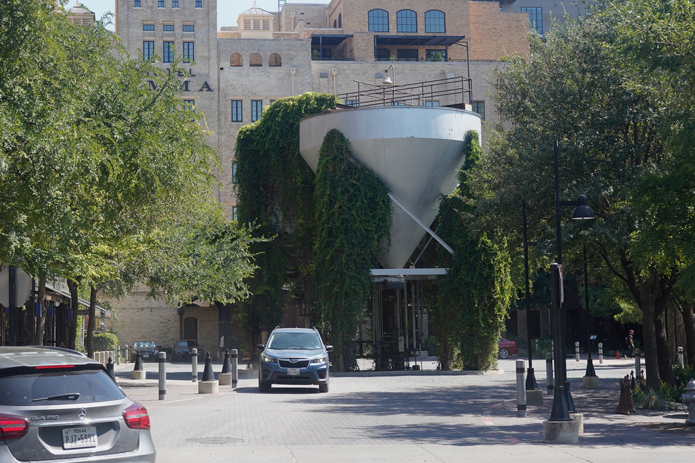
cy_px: 154
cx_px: 311
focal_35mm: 70
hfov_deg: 28.8
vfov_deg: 19.4
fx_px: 1352
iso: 100
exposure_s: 1/100
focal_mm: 49
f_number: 8
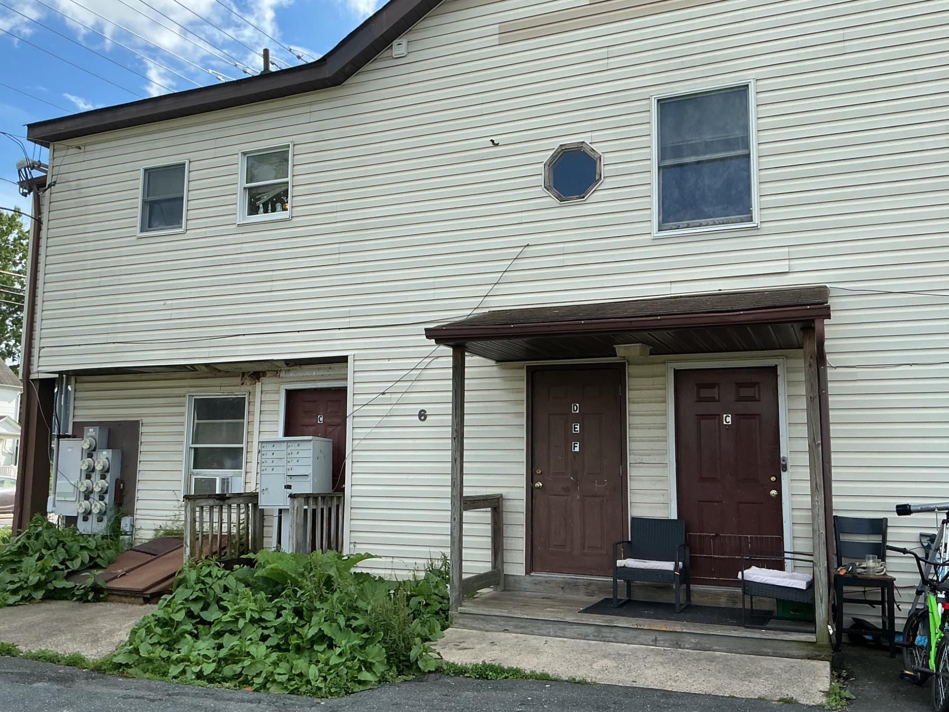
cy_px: 363
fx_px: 877
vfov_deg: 44.2
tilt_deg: +7.6
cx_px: 448
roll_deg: +0.0
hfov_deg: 56.8
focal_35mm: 32
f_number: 1.8
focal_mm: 3
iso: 25
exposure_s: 1/855
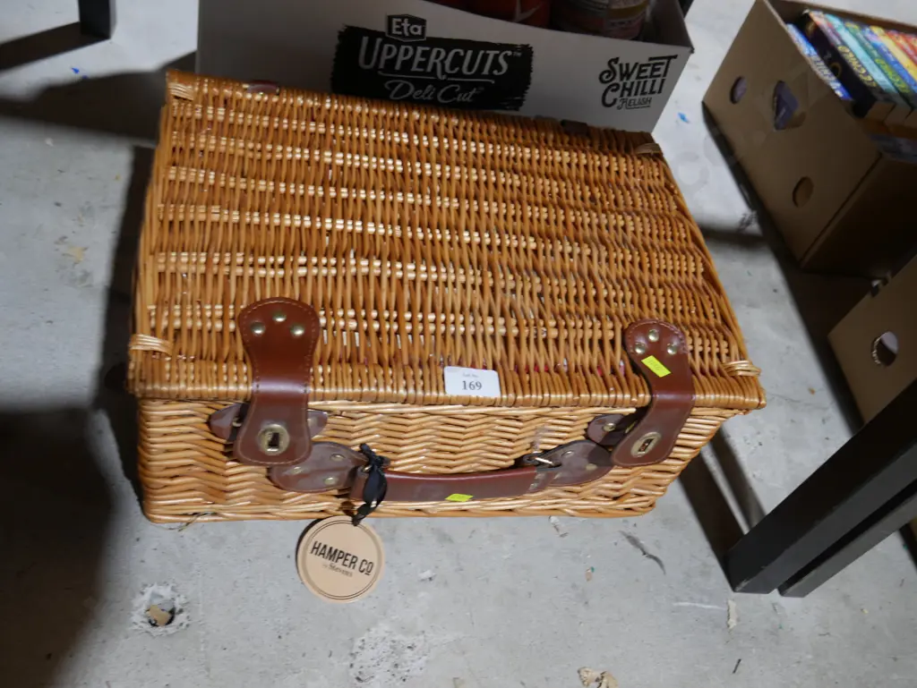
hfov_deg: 56.8
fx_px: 848
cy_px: 344
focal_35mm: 32
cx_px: 458
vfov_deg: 44.2
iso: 320
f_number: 3.6
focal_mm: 16
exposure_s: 1/60
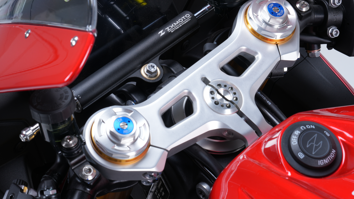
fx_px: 807
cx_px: 177
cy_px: 93
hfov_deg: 24.7
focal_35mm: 86
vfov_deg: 14.1
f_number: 13
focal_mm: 55
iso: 100
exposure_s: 1/125
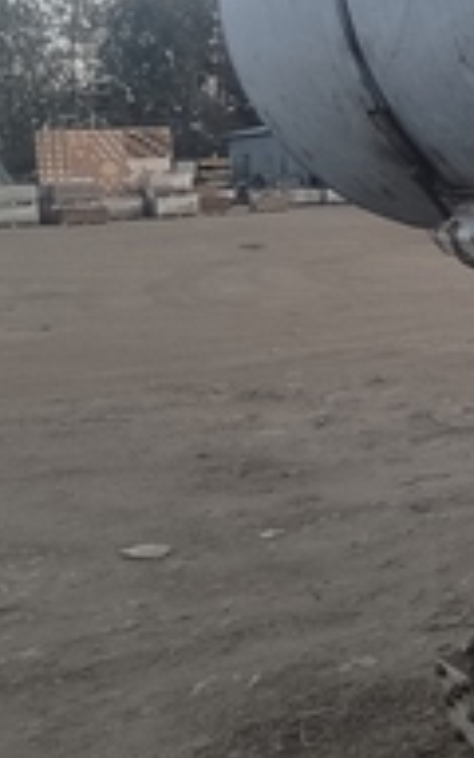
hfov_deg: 16.8
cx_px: 999
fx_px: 1095
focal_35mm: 53
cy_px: 150
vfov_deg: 36.8
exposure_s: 1/210
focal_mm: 1.6
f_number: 2.2
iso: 50
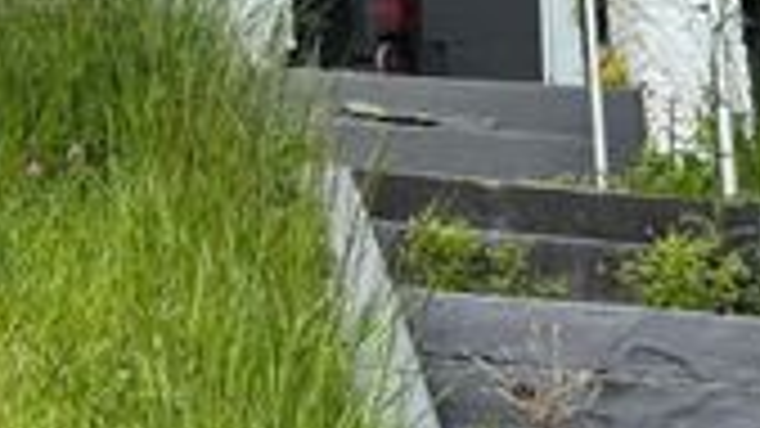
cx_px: -31
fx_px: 1693
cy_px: -349
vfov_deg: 13.0
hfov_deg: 24.0
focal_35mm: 84
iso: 50
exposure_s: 1/2513
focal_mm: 5.96
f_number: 1.6
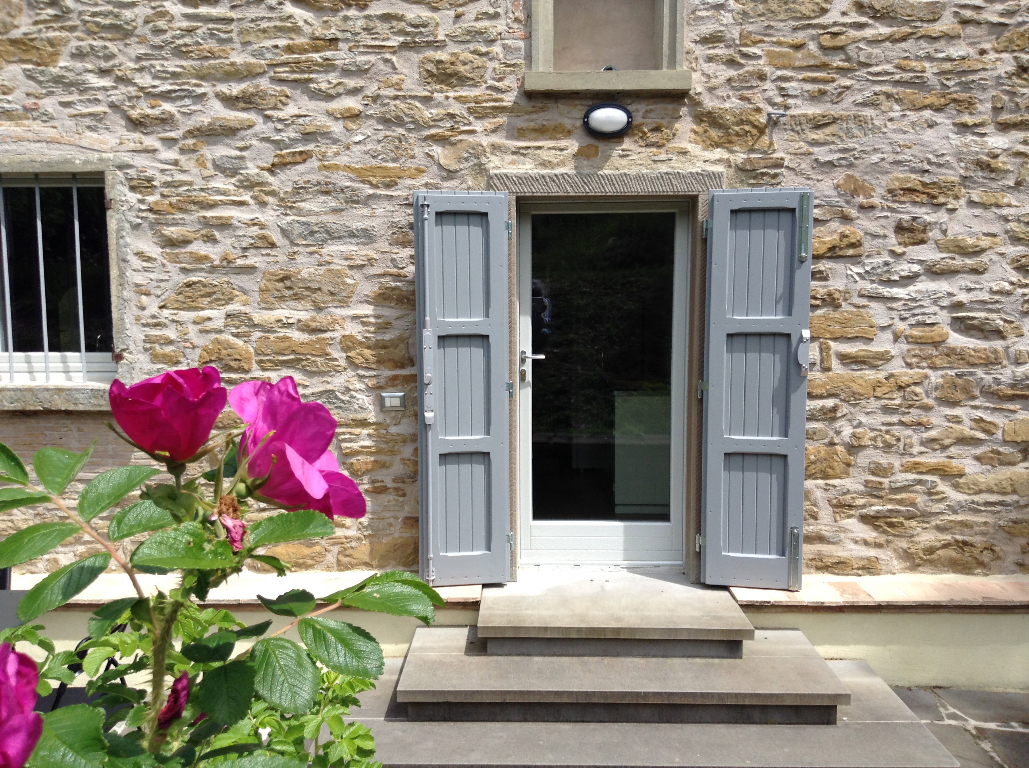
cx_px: 514
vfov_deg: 42.8
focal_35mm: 33
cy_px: 384
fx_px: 980
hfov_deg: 55.4
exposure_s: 1/651
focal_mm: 3.3
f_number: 2.4
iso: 25
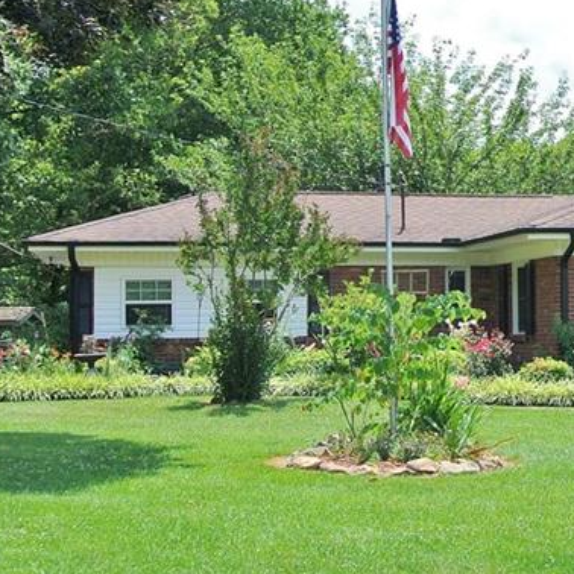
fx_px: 1557
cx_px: 689
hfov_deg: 19.6
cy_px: 269
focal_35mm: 83
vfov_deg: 20.9
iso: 100
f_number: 5
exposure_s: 1/400
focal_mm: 13.6
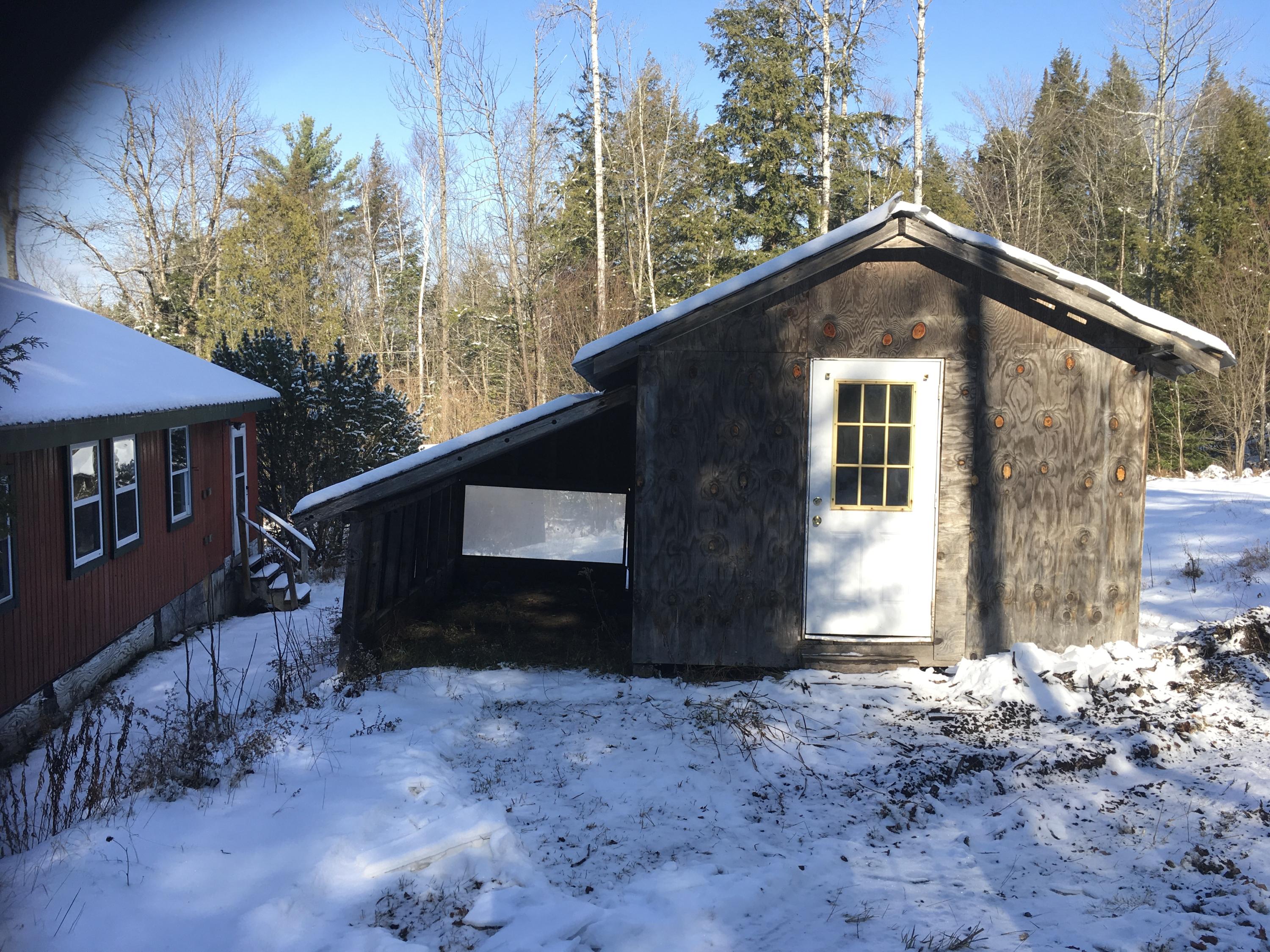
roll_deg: +0.5
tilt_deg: -3.9
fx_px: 1064
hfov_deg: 61.7
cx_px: 635
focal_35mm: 29
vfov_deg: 48.2
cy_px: 476
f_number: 2.2
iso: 25
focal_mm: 4.15
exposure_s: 1/561
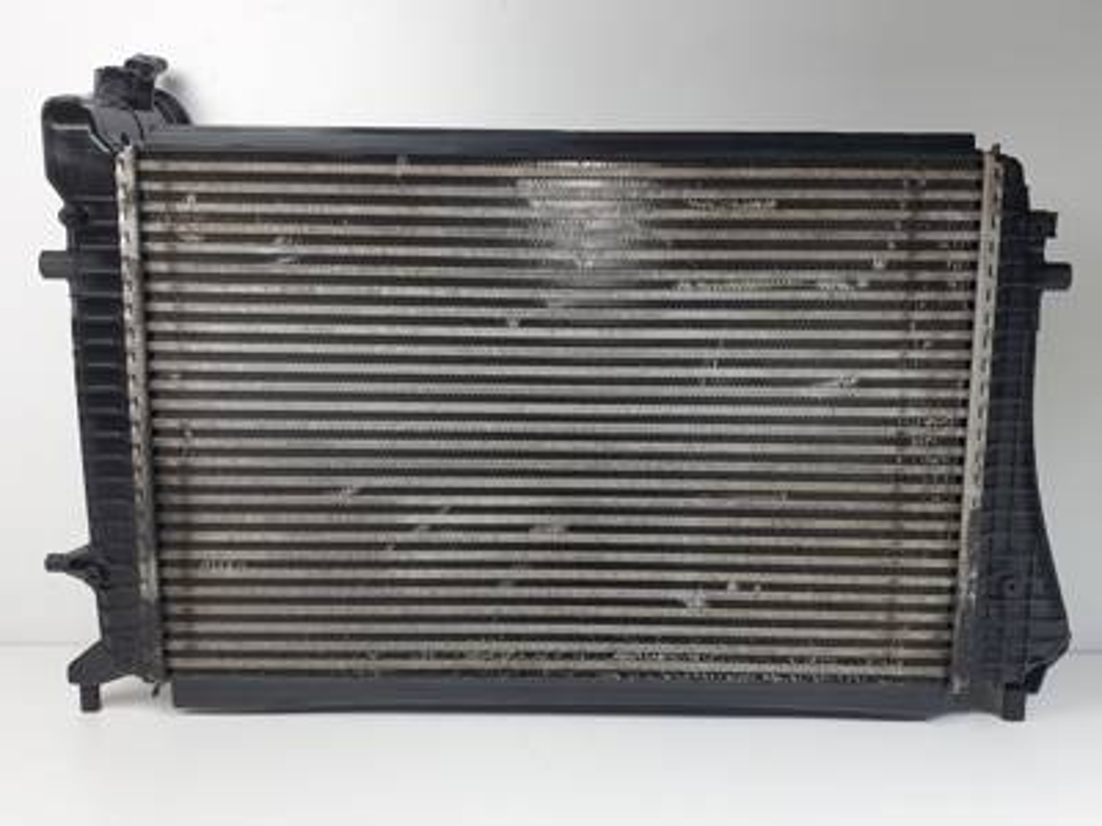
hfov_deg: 67.3
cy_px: 413
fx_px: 828
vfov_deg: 53.1
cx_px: 551
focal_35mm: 26
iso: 50
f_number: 2.4
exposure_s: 1/100
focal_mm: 4.3
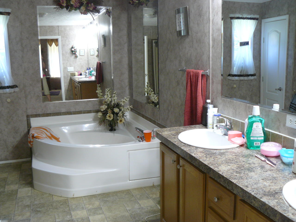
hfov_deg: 51.4
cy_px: 111
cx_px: 148
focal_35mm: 36
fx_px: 308
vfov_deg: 39.7
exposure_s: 1/8
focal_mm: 6
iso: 100
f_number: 2.8
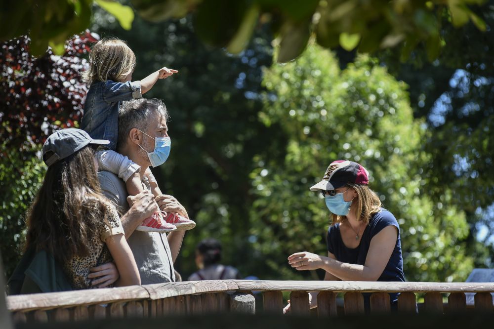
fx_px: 2743
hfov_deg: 10.3
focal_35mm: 200
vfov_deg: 6.9
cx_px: 247
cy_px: 164
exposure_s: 1/160
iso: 100
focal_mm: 200
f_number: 5.6
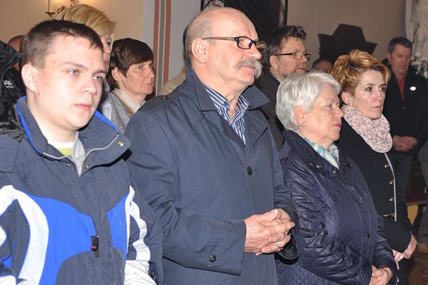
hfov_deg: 27.0
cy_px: 164
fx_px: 891
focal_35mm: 75
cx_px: 250
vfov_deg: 18.1
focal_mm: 34
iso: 500
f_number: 5
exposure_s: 1/60
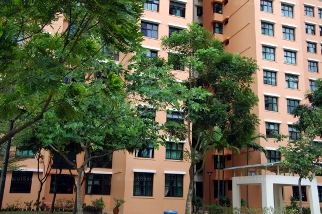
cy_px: 107
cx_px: 161
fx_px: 348
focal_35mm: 39
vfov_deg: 34.1
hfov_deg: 49.6
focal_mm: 26
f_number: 4.5
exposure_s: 1/125
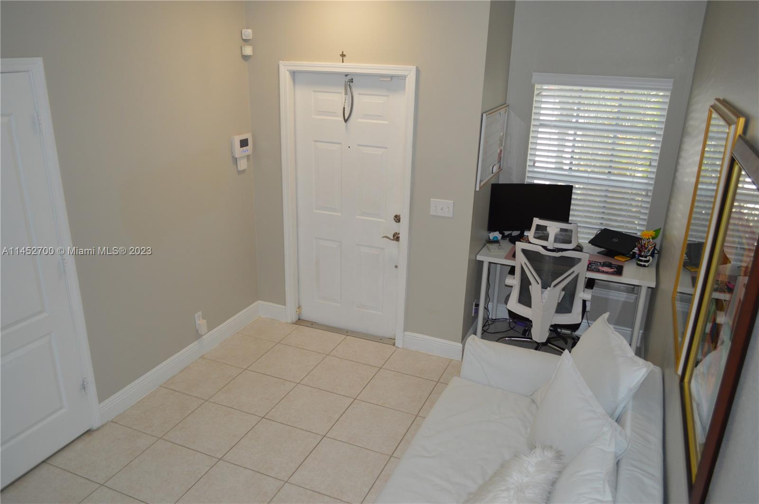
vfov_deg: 47.8
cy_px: 252
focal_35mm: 27
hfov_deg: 67.4
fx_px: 569
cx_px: 380
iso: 450
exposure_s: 1/60
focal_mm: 18
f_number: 3.5
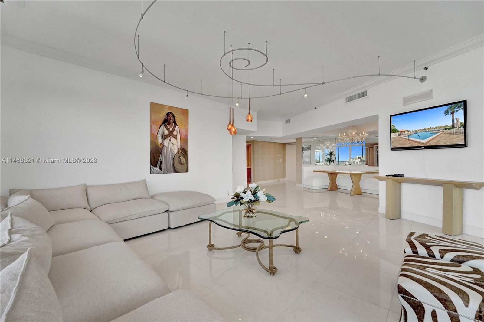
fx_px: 188
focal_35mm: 14
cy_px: 161
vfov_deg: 81.1
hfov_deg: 104.3
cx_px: 242
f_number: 8
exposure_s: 1/500
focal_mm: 14
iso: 1250
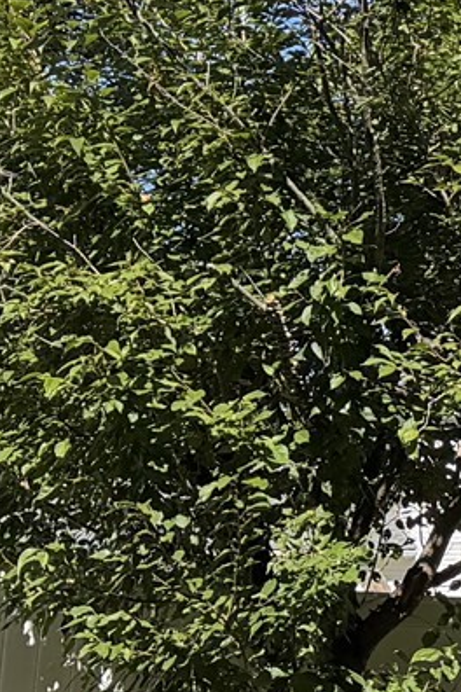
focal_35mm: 129
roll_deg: +1.0
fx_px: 2478
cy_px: 243
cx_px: 1189
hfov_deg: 9.3
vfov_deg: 15.9
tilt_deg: +8.3
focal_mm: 6.76
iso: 100
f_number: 1.78
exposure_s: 1/2801
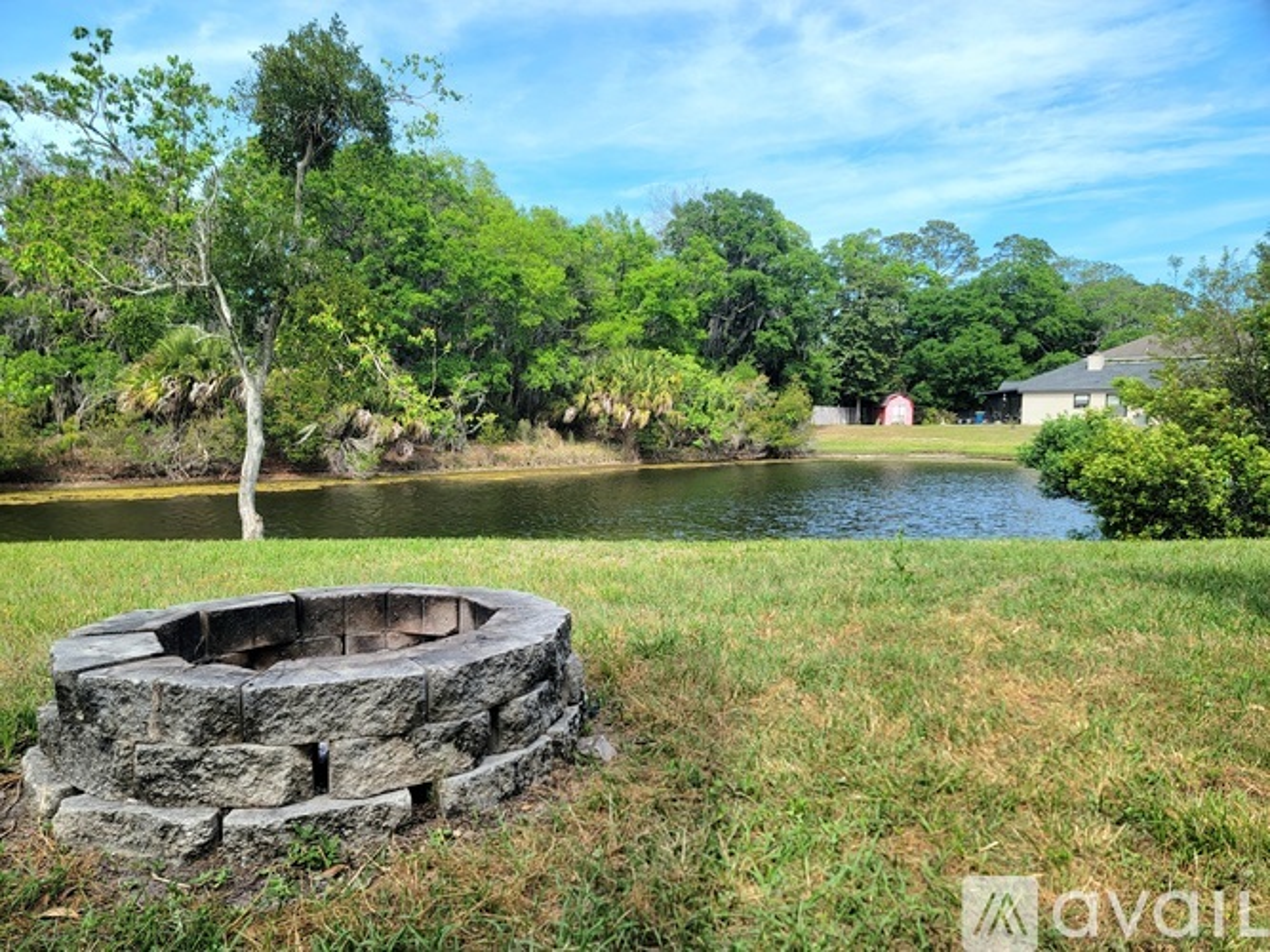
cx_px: 635
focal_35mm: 24
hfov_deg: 71.6
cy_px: 476
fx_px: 880
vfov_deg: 56.8
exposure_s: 1/500
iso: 16
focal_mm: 6.7
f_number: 1.8
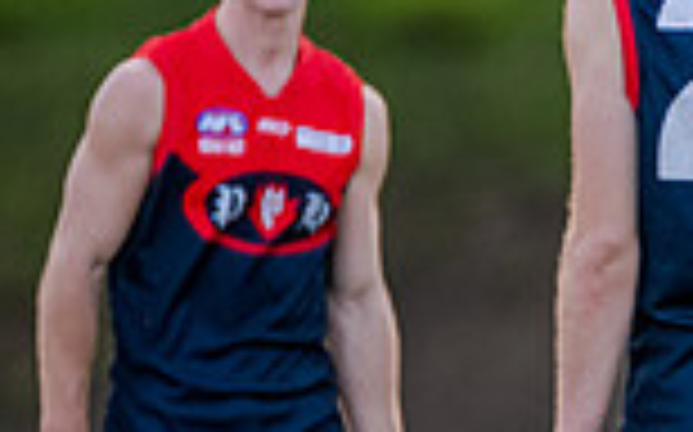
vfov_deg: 0.8
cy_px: 570
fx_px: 30574
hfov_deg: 1.3
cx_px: 1309
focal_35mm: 1620
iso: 1600
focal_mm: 300
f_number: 2.8
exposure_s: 1/1600
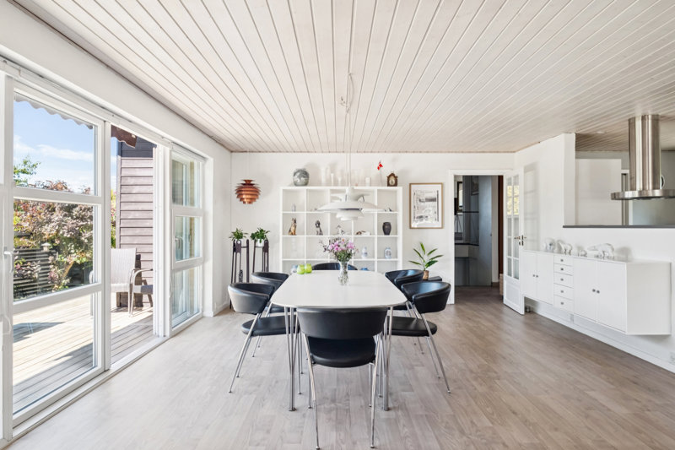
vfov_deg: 57.2
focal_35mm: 22
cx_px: 338
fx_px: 412
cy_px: 225
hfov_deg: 78.6
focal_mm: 14.5
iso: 500
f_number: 8
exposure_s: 1/25
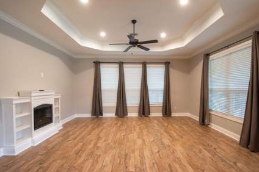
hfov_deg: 93.3
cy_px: 93
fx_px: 122
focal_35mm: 17
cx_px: 136
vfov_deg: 70.2
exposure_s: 1/30
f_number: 5.6
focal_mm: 10
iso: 1250
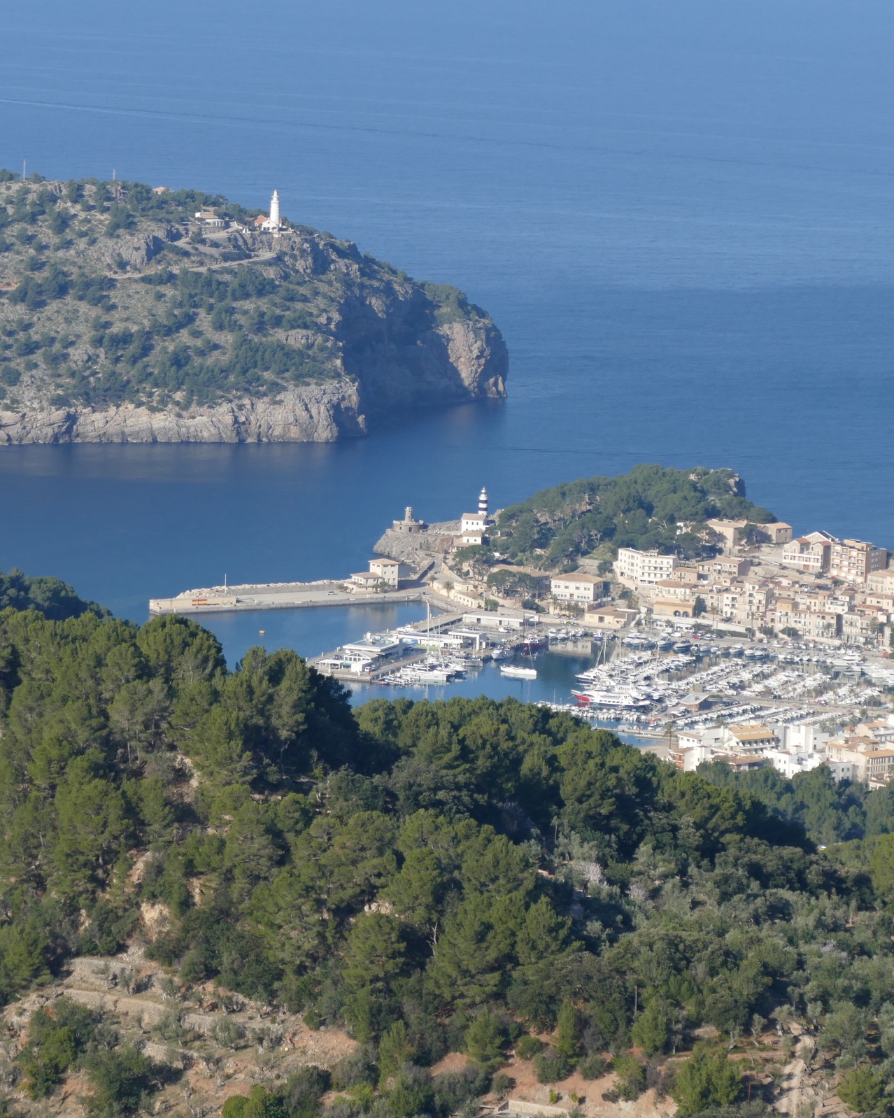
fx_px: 6715
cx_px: 616
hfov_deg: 7.6
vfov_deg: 9.5
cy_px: 559
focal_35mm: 203
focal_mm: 52.4
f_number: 3.9
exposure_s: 1/1000
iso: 125
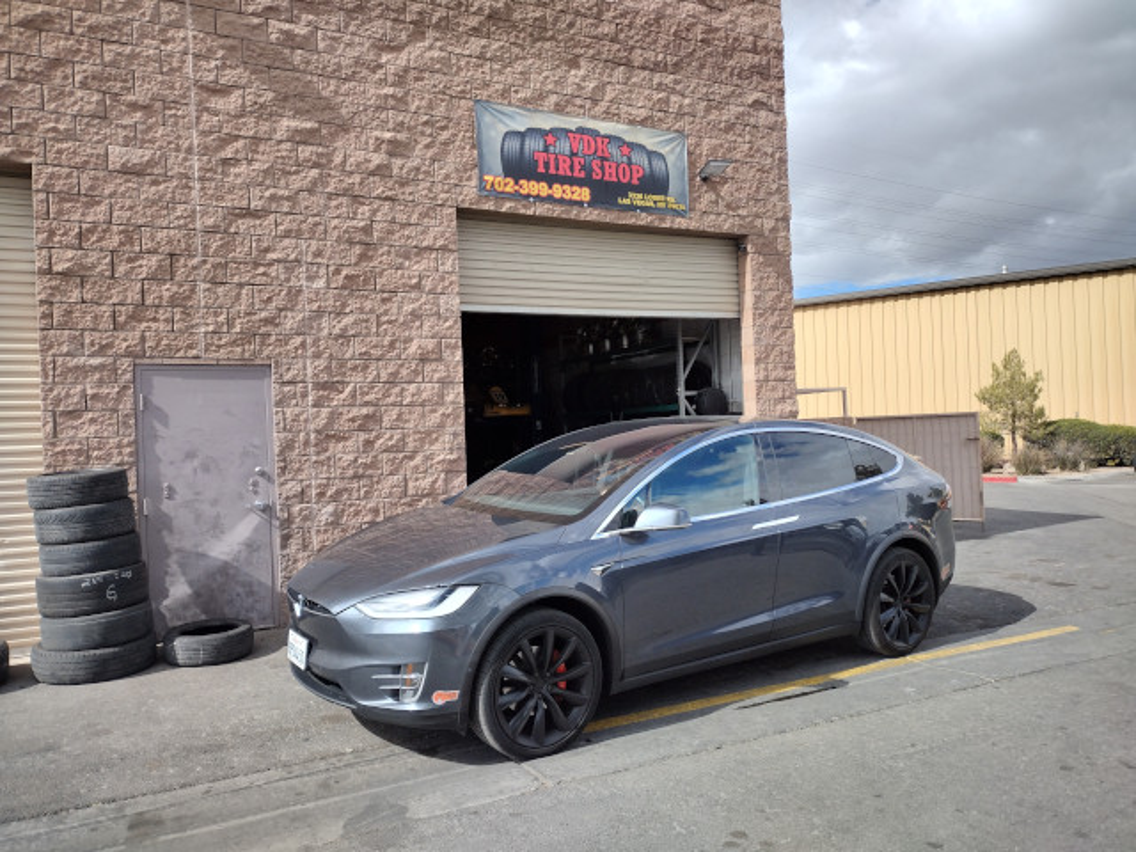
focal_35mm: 27
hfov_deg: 65.3
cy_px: 426
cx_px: 568
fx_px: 886
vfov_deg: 51.4
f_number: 1.7
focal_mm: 4.71
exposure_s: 1/2455
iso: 100
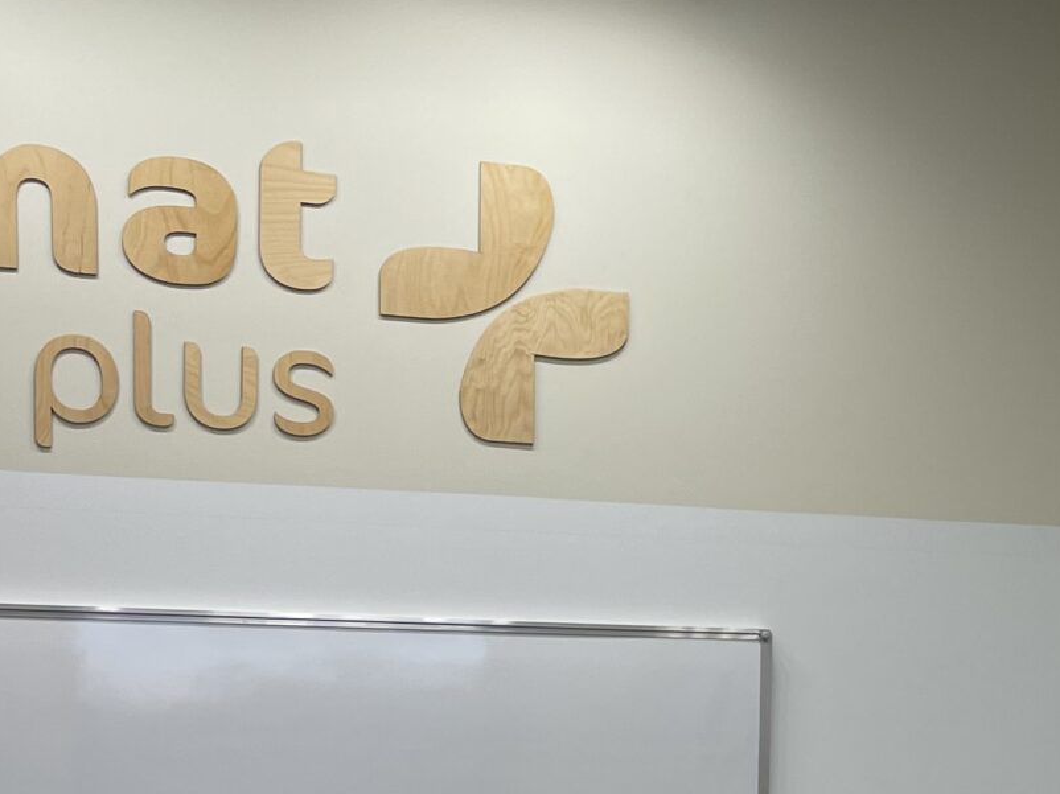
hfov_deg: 22.5
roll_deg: -1.4
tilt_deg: -4.8
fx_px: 2541
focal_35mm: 83
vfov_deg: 17.2
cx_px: 1097
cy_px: 879
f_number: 1.6
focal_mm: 4.2
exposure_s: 1/101
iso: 32
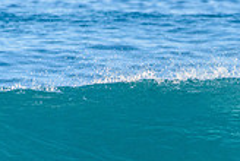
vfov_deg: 0.8
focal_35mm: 1765
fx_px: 11788
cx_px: 258
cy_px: 190
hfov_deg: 1.2
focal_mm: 500
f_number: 5.6
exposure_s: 1/2000
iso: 720
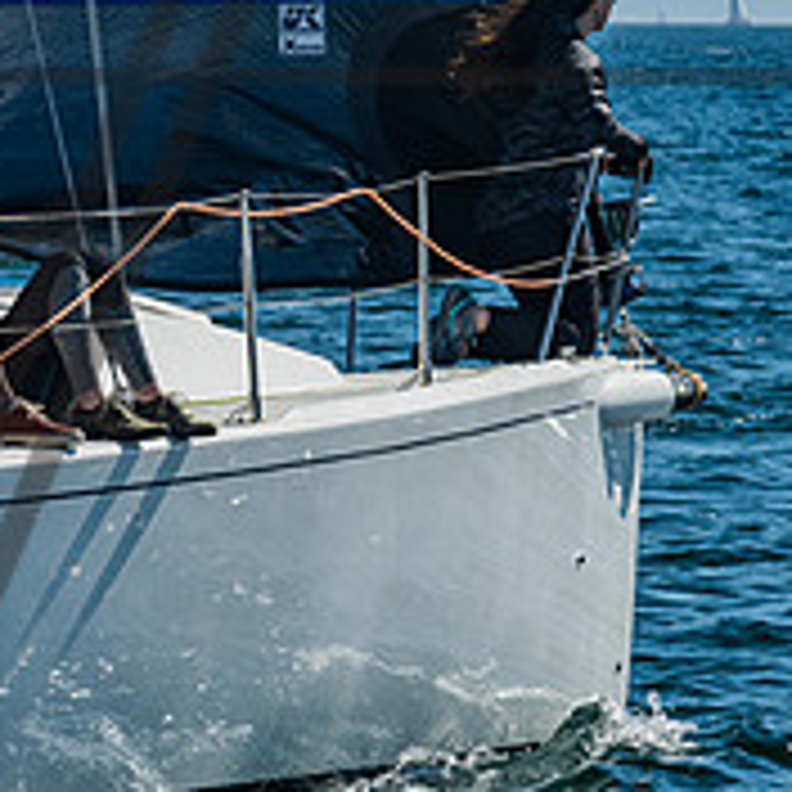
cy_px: 182
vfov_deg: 4.5
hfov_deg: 4.5
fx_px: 10121
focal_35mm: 391
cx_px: -359
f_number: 10
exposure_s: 1/400
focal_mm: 135
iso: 400
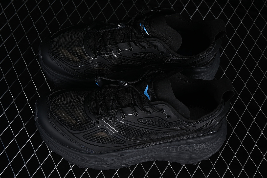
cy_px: 89
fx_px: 556
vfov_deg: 18.2
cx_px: 134
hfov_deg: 27.0
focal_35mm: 75
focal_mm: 50
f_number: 6.3
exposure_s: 1/60
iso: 160
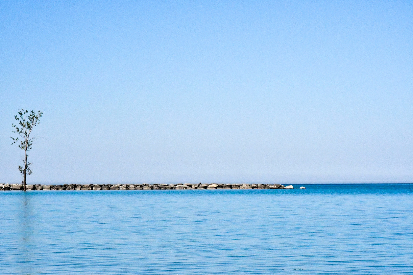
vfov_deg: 10.8
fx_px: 1462
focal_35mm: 128
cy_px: 138
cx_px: 206
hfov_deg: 16.1
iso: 6400
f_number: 29
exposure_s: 1/4000
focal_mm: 85
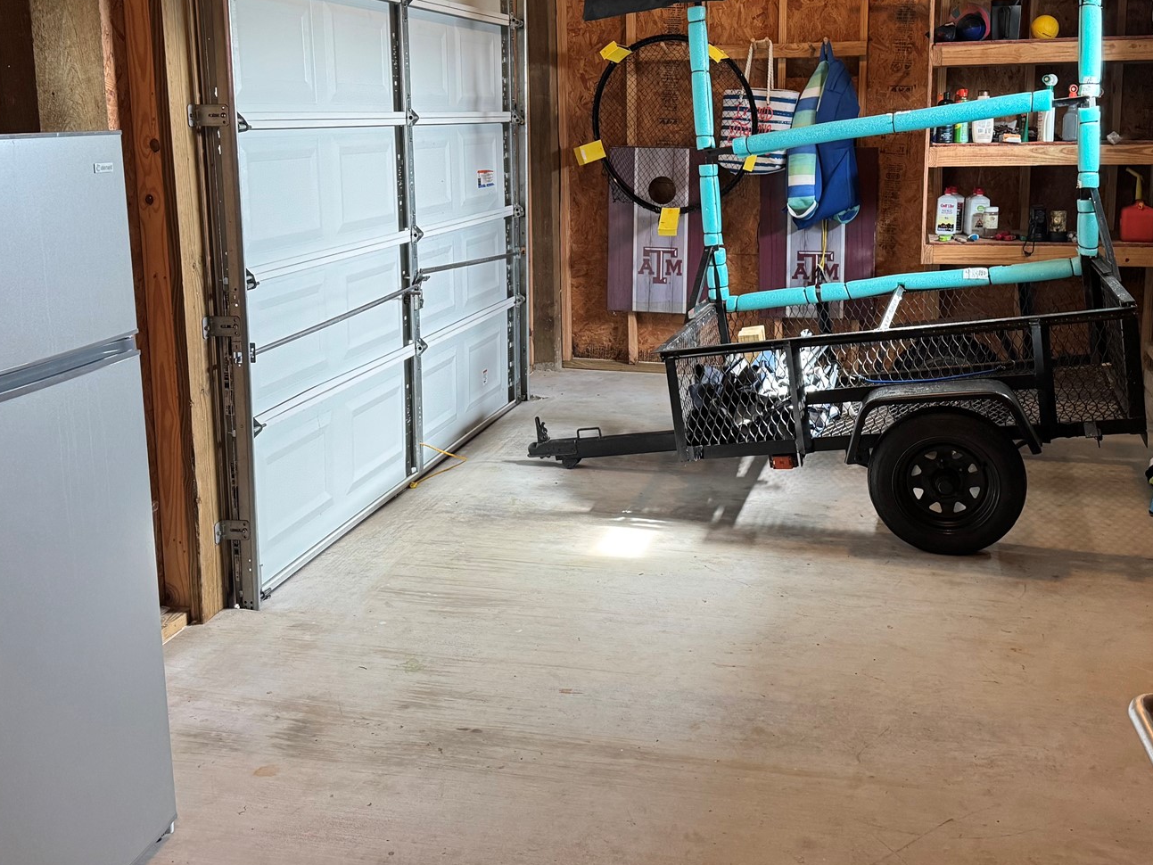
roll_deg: +0.0
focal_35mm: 38
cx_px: 602
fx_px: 1266
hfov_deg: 49.0
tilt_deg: -8.7
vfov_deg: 37.4
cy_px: 306
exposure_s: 1/60
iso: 400
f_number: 1.78
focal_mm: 6.76
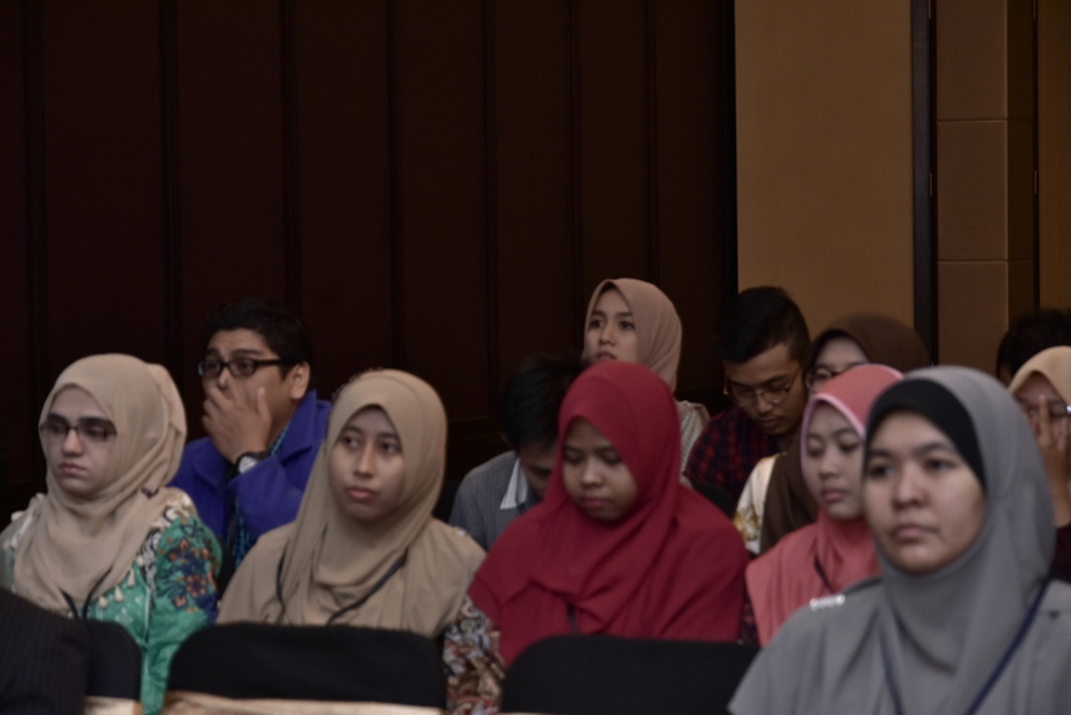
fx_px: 3794
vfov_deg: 10.8
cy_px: 358
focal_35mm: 128
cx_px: 536
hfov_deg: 16.1
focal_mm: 85
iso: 1000
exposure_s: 1/50
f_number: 6.3
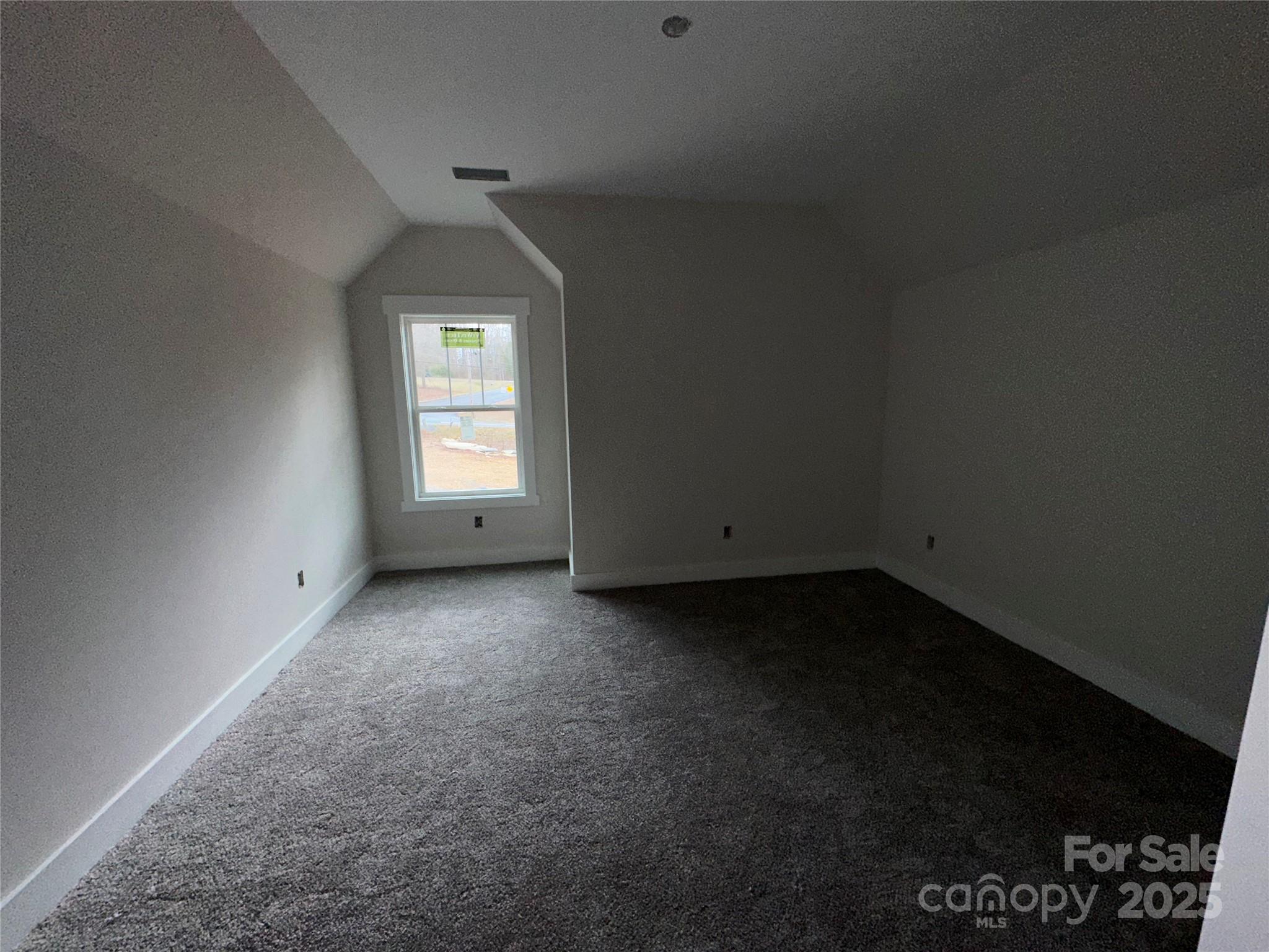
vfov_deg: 85.7
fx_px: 513
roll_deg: +0.8
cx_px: 634
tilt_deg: -9.4
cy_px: 476
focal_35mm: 14
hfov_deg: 102.1
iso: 64
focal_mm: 2.22
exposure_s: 1/122
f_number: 2.2
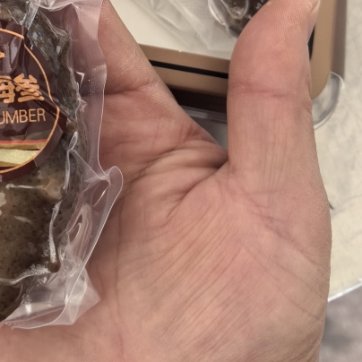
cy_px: -66
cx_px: 33
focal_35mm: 63
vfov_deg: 24.8
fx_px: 745
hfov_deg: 26.4
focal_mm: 6.98
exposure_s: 1/861
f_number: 2
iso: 3200
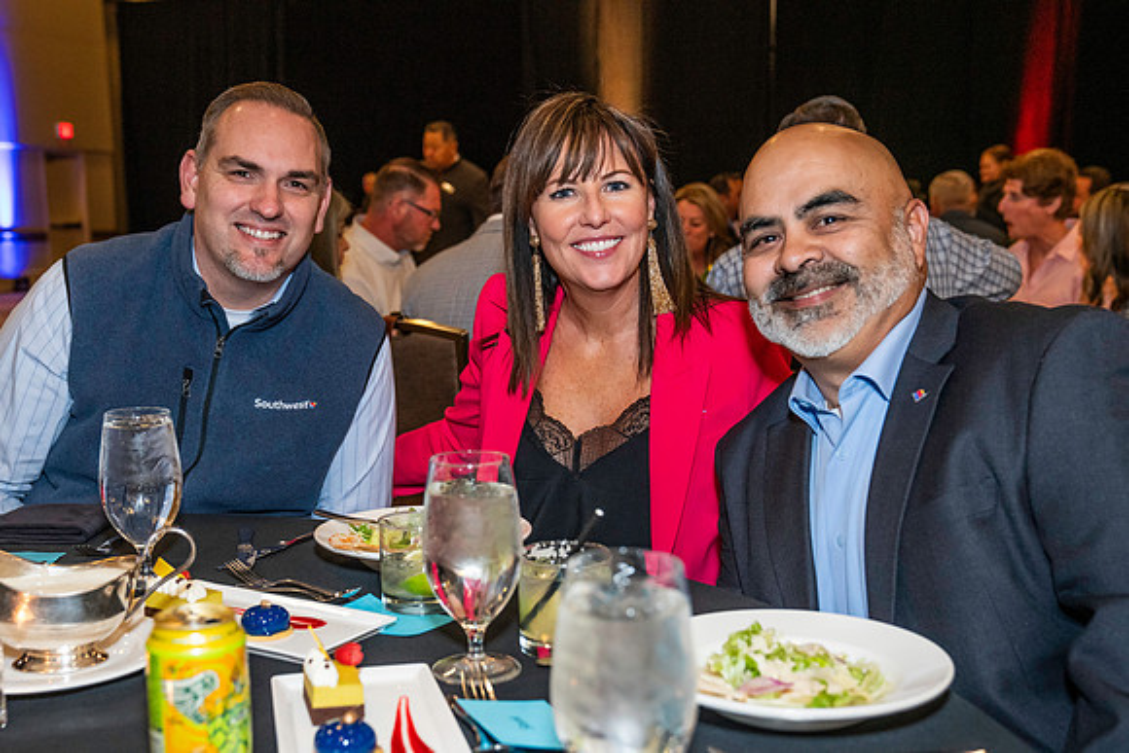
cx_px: 504
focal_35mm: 43
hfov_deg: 45.6
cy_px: 435
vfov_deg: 31.3
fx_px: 1341
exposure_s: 1/125
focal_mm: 37
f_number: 4
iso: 3200
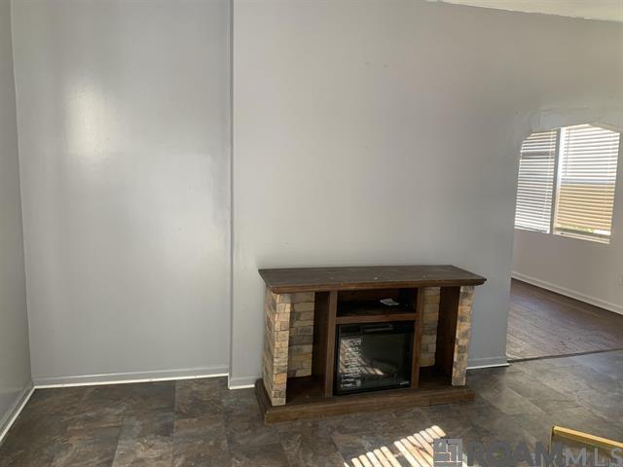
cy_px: 234
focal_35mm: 26
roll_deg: -2.0
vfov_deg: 53.1
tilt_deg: -6.4
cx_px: 312
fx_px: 468
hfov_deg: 67.3
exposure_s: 1/60
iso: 160
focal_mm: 4.25
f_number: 1.8
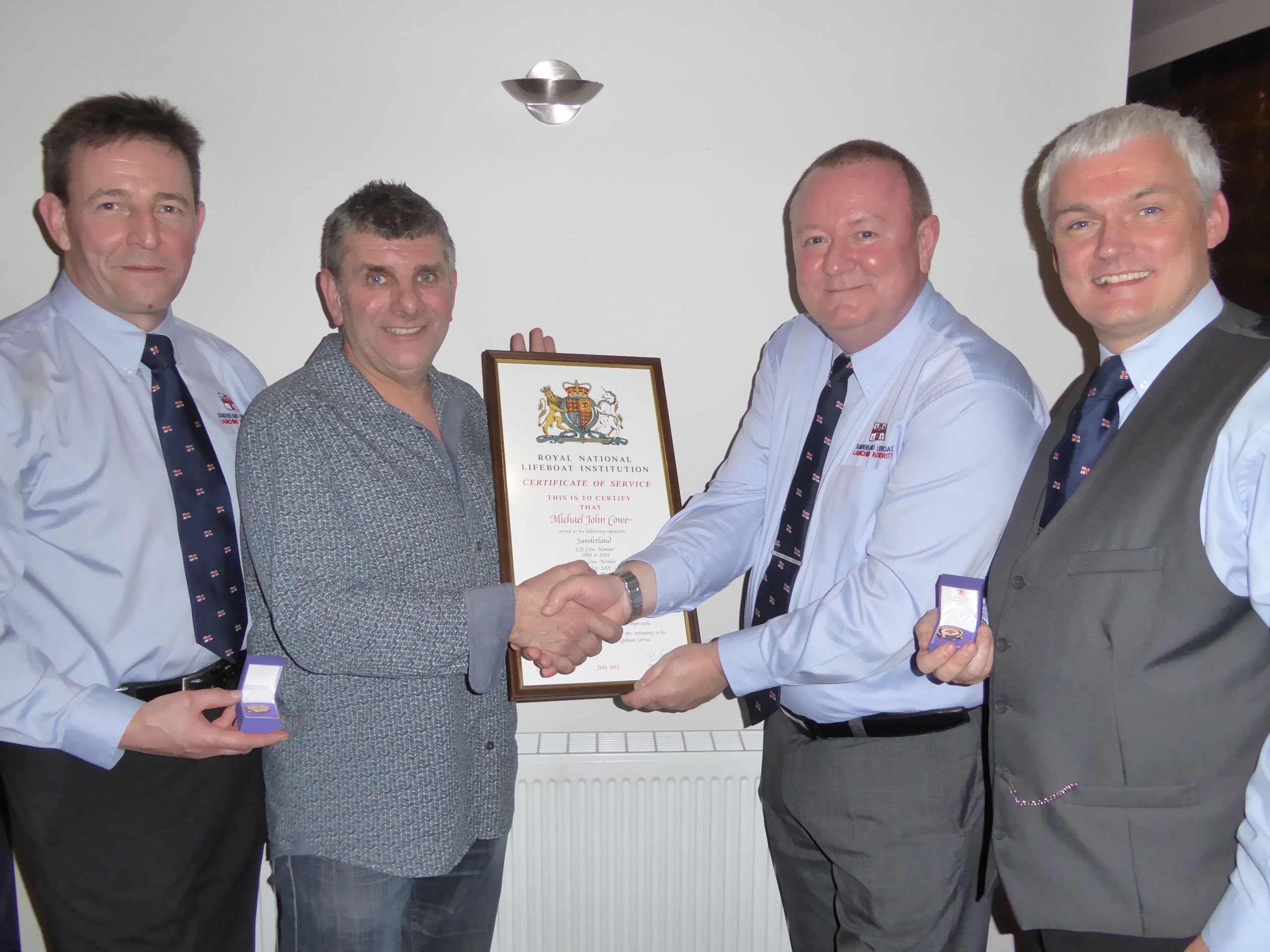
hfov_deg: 56.8
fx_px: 1174
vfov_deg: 44.2
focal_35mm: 32
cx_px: 635
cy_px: 476
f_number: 3.5
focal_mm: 5.4
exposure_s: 1/60
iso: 400
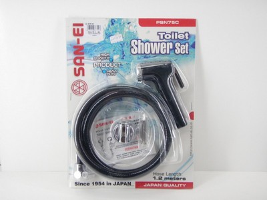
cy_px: 100
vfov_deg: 28.6
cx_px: 134
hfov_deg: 37.5
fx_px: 393
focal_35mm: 51
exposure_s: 1/30
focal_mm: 9.13
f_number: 4
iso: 200
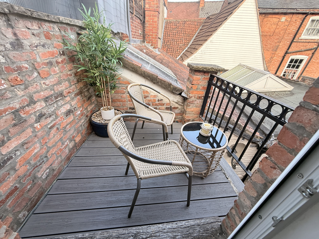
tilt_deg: -30.1
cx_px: 160
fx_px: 129
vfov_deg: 85.7
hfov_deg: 102.1
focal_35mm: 14
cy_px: 120
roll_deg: -3.9
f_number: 2.2
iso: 64
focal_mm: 2.22
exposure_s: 1/99
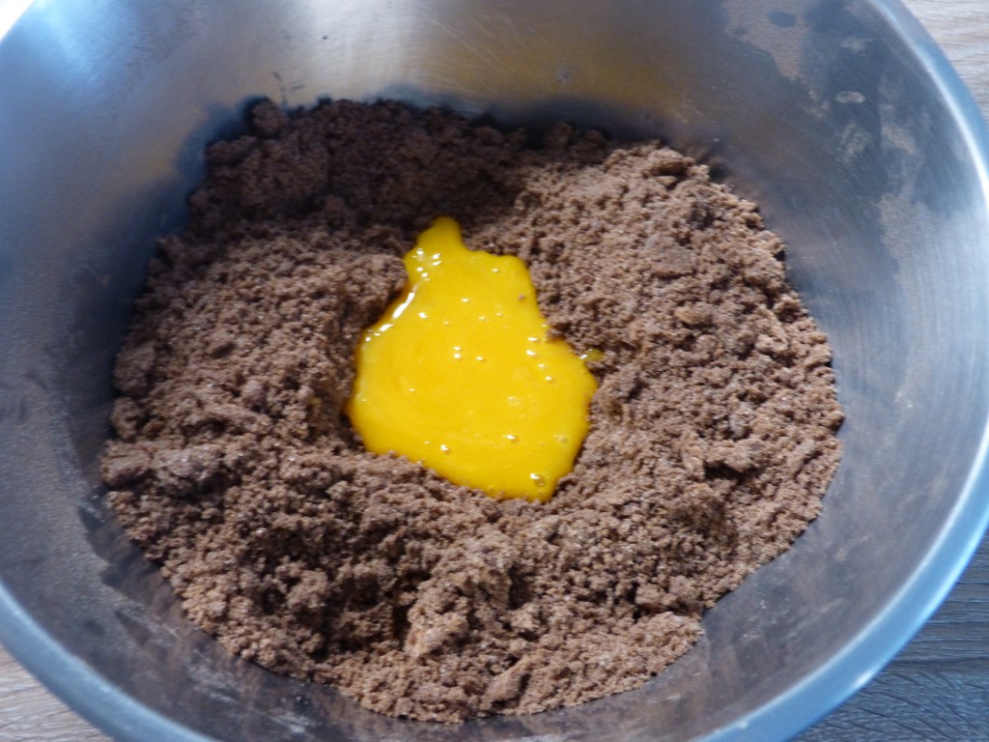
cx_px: 494
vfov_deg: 33.6
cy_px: 371
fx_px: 1229
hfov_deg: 43.9
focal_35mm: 43
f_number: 3.2
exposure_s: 1/13
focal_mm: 7.4
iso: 400
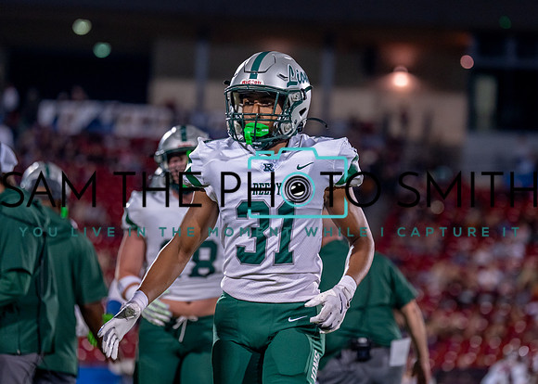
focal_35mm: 173
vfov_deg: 8.3
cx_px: 288
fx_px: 2635
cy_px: 160
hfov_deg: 11.7
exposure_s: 1/1000
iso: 1600
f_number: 2.8
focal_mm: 138
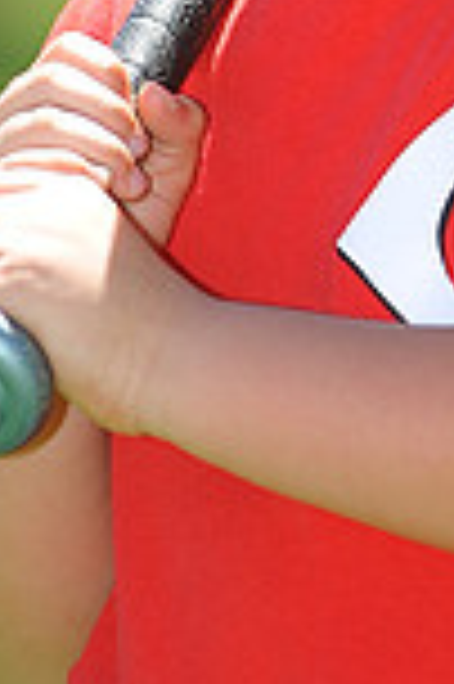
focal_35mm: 761
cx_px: 391
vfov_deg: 2.7
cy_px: -238
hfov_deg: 1.8
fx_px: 14427
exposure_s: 1/500
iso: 200
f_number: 4.5
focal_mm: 200
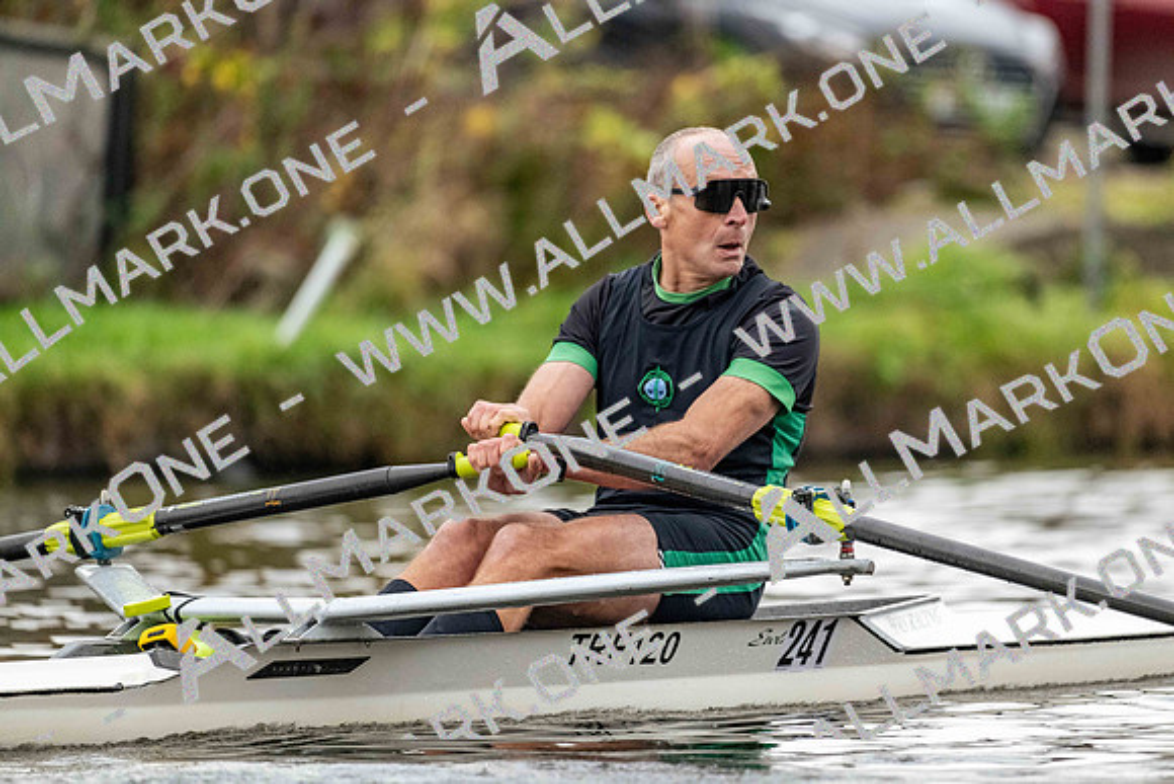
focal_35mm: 400
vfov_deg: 3.4
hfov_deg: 5.2
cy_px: 392
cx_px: 587
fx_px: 13047
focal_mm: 400
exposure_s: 1/2500
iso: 4500
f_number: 4.5
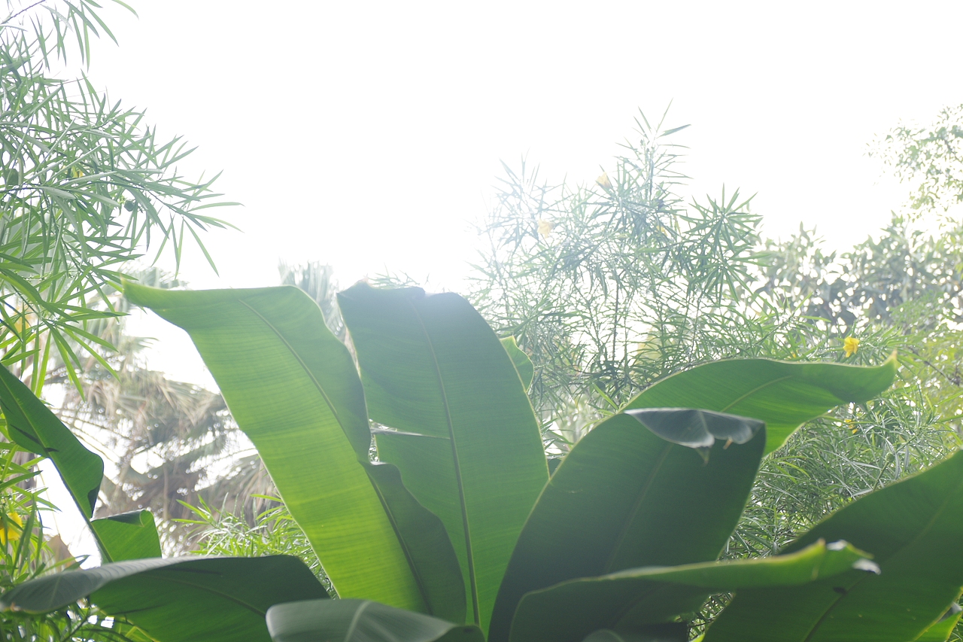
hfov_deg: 34.5
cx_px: 482
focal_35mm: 58
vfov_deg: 23.4
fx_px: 1551
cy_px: 321
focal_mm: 39
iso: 200
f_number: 4.5
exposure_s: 1/30
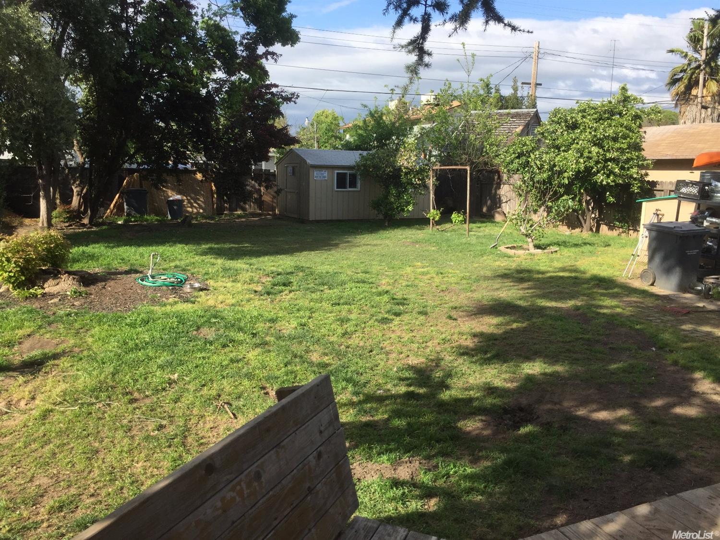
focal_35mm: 29
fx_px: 603
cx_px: 360
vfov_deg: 48.2
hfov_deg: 61.7
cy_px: 270
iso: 32
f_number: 2.2
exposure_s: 1/1199
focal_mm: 4.15
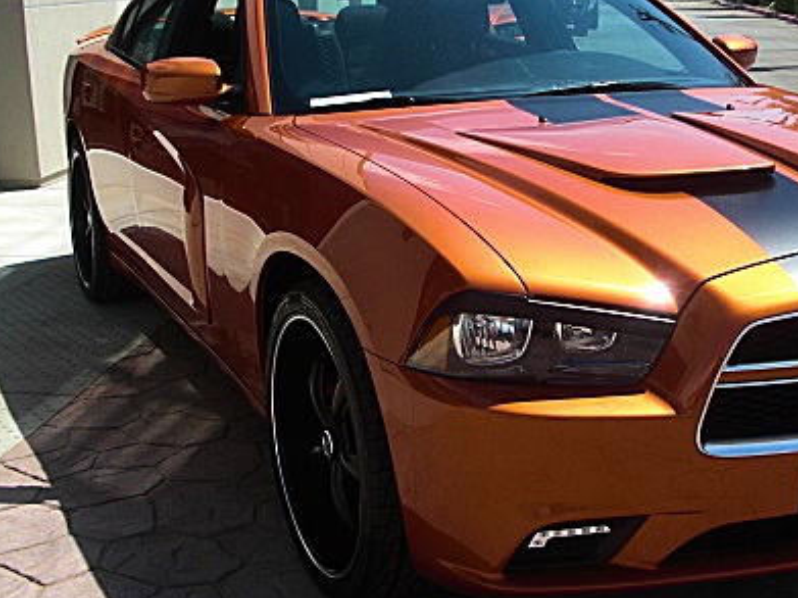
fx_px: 1360
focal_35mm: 59
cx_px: 514
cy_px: 308
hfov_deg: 32.5
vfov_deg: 24.8
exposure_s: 1/800
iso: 50
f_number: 2.8
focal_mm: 6.3
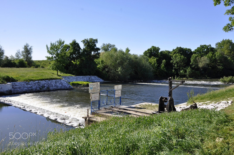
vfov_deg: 41.6
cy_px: 78
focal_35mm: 32
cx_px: 117
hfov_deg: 59.5
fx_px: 205
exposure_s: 1/160
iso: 200
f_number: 11
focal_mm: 21
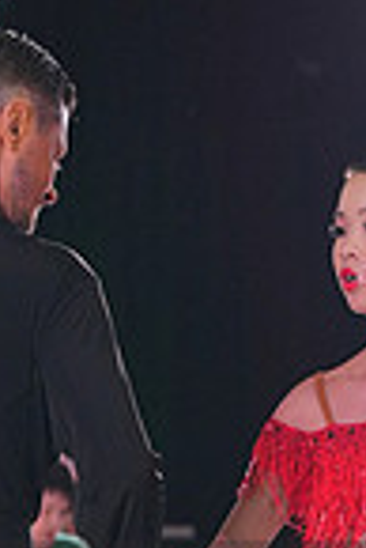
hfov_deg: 4.5
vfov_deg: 6.7
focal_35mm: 304
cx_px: 236
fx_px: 4625
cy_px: 669
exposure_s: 1/400
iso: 1000
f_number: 4
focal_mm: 76
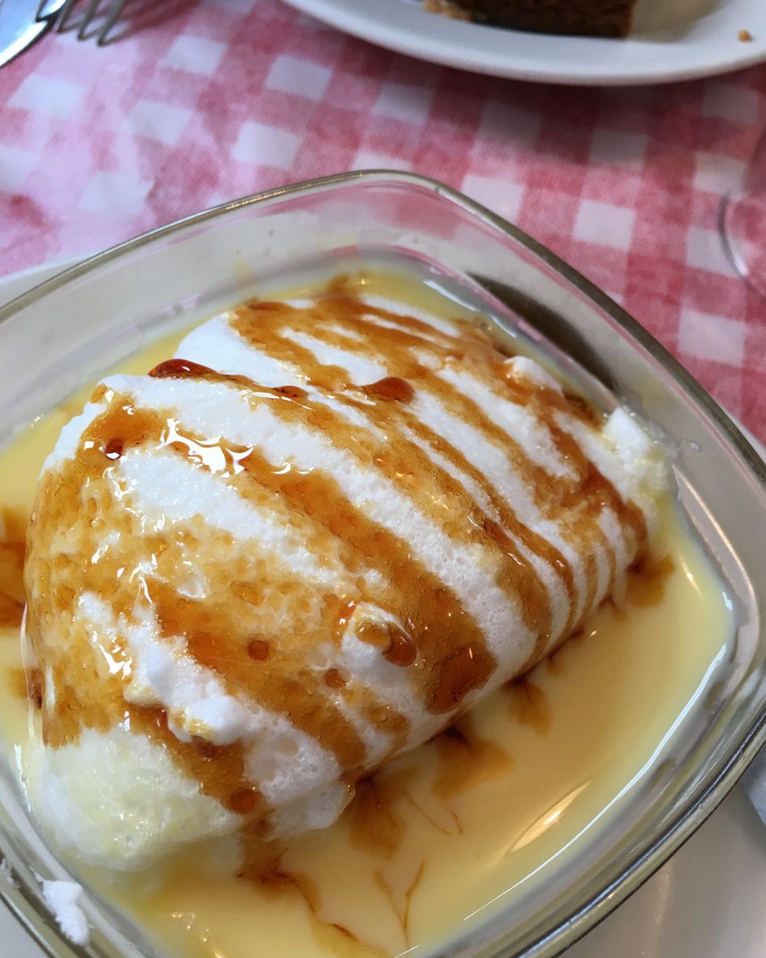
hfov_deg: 47.1
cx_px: 389
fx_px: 879
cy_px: 494
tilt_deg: -61.4
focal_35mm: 31
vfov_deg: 57.2
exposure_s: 1/33
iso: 25
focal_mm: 4.15
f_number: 2.2
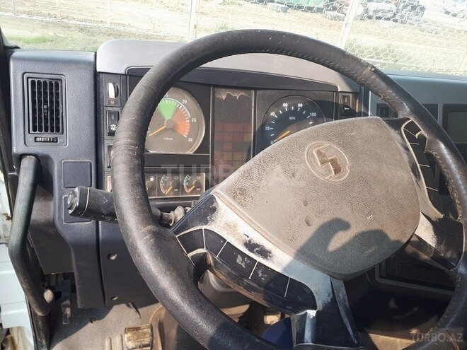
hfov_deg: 65.3
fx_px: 364
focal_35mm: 27
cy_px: 175
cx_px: 234
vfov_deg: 51.4
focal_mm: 3.6
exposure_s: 1/240
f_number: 1.9
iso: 40
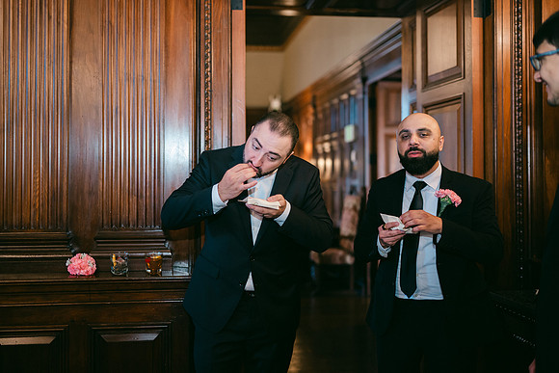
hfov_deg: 48.7
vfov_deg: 33.7
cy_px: 166
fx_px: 616
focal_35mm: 40
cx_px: 245
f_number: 1.2
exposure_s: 1/125
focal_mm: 35
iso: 640
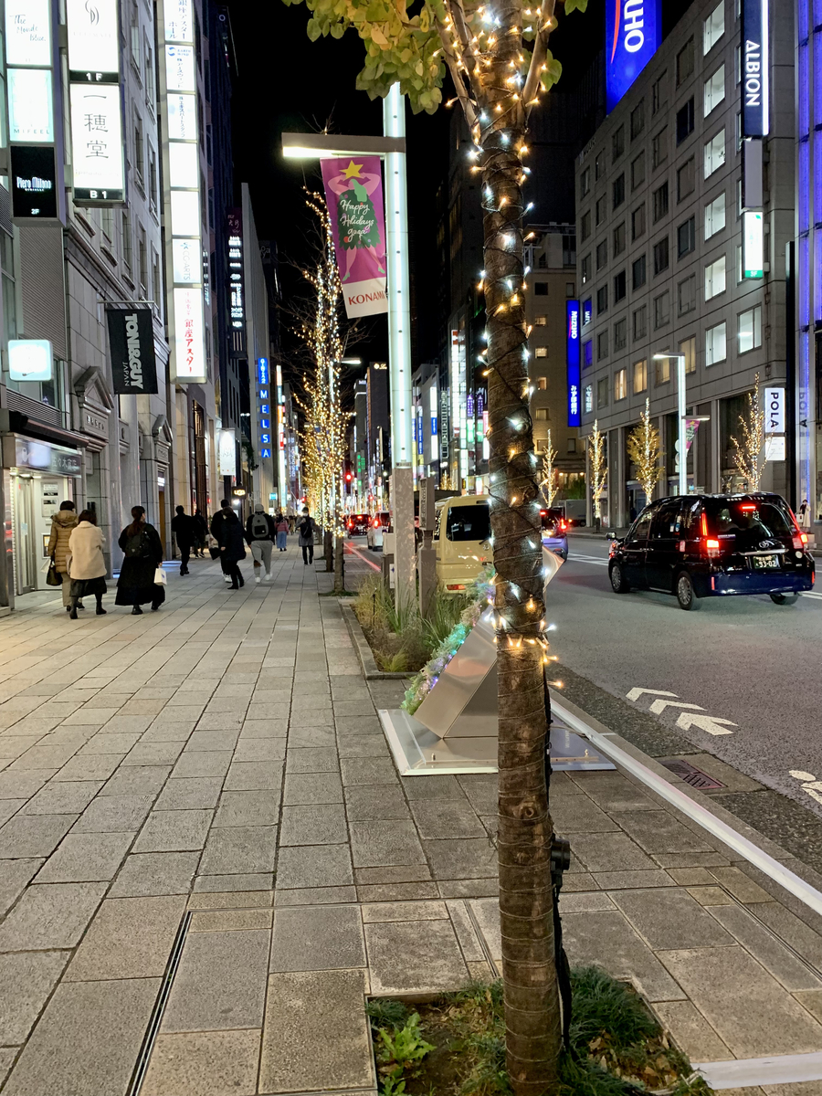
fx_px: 823
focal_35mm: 26
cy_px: 548
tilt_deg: -1.6
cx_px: 411
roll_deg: +0.7
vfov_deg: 67.3
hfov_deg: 53.1
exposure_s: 1/50
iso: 320
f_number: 1.8
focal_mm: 4.25
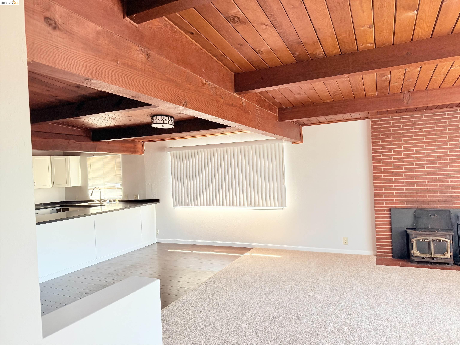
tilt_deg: +0.6
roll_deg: +2.1
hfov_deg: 71.6
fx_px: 319
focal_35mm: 24
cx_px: 230
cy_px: 172
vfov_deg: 56.8
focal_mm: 6.76
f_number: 1.78
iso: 160
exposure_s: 1/121
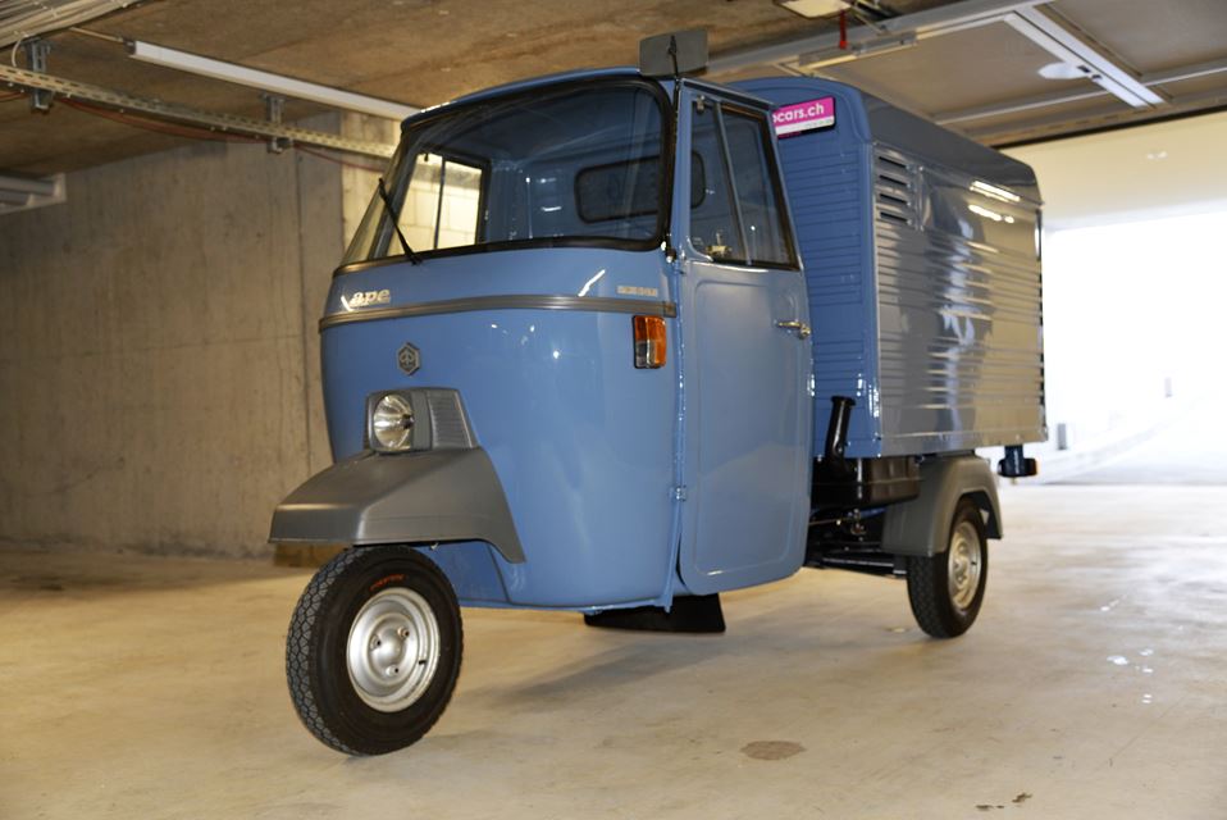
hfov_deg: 50.7
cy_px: 410
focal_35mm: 38
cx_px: 614
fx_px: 1296
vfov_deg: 35.1
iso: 640
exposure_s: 1/60
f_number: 4
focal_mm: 38
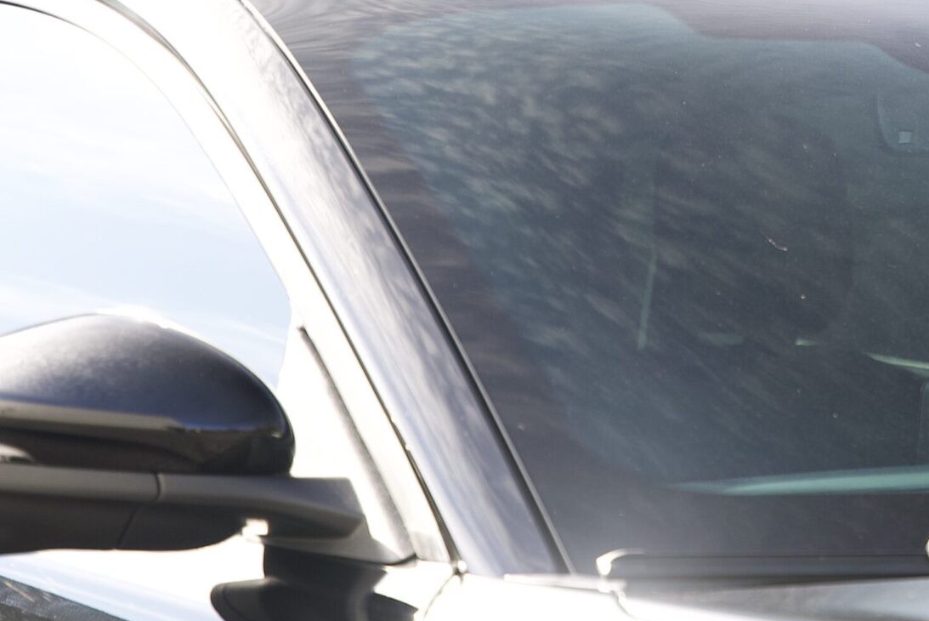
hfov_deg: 12.4
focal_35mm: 164
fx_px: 4234
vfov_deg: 8.4
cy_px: 247
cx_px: 952
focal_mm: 70
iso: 160
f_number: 2.8
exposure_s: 1/200
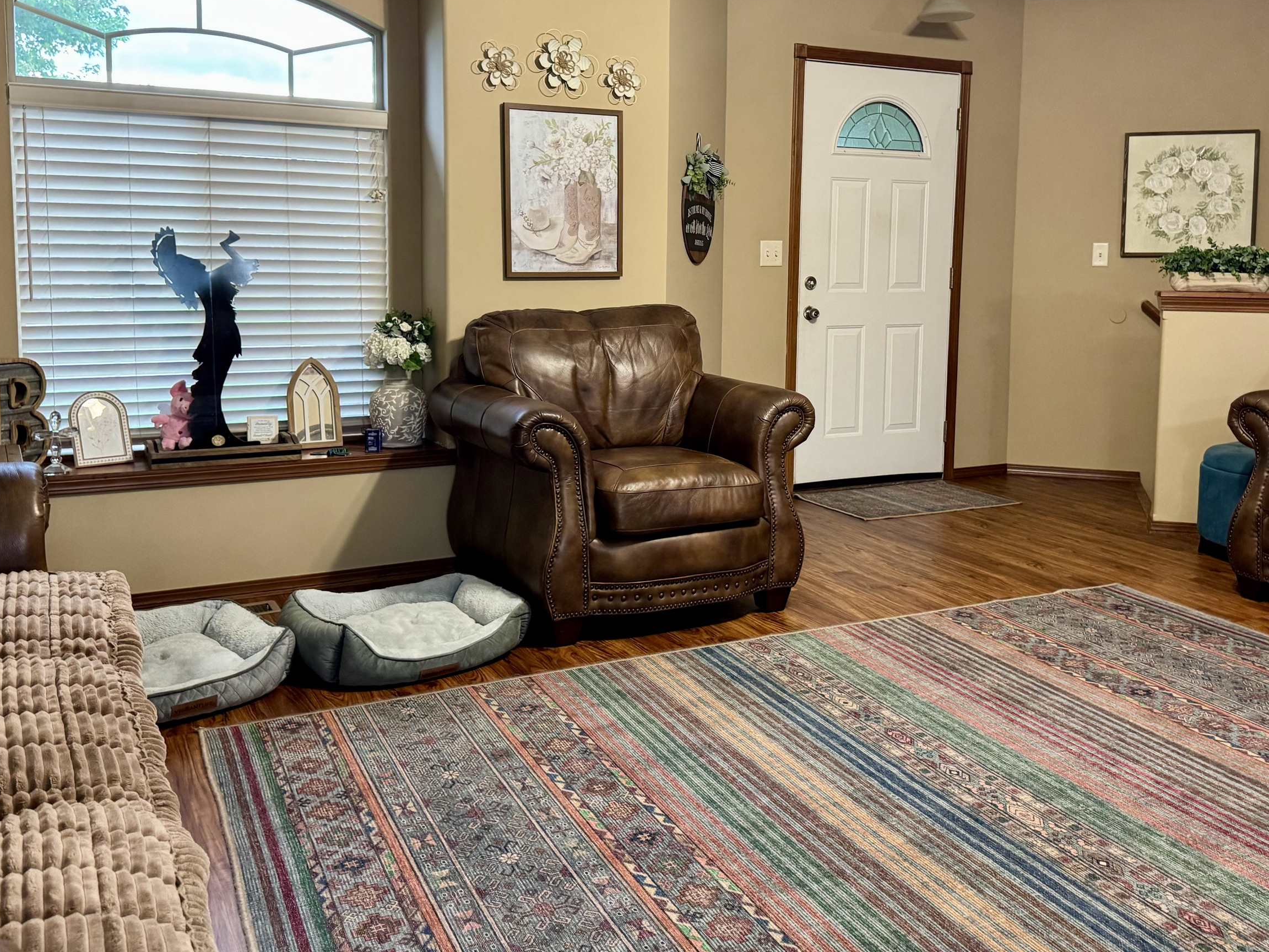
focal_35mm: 32
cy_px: 353
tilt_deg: -5.5
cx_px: 697
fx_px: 1173
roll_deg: -0.7
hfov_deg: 56.7
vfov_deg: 43.8
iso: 320
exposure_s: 1/60
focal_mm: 6.76
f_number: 1.78
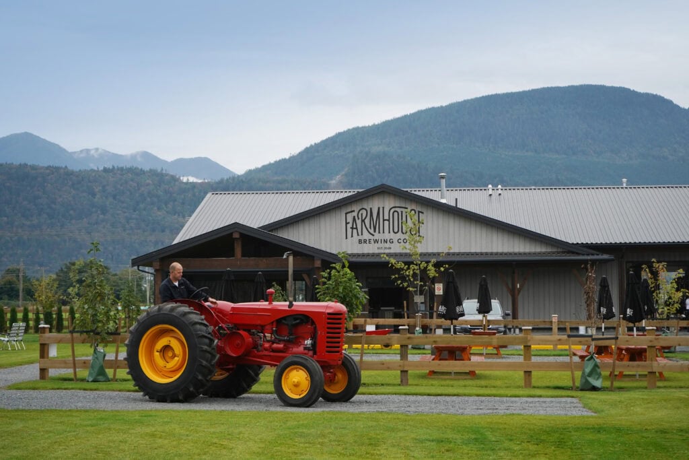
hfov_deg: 28.8
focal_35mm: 70
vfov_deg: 19.5
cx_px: 344
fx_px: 1340
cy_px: 230
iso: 800
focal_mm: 70
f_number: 7.1
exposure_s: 1/1250
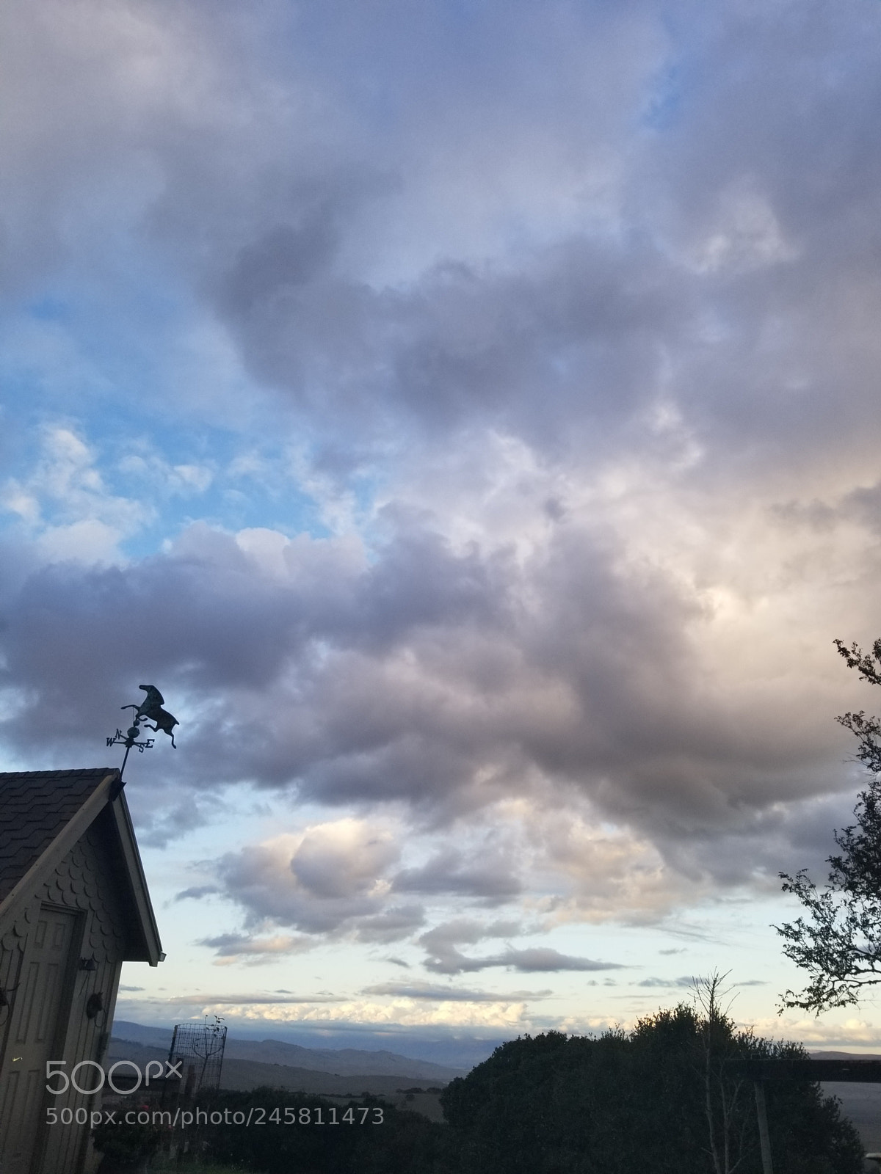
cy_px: 587
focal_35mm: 26
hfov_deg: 53.1
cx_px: 440
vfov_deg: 67.3
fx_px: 882
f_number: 1.7
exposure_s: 1/487
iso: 50
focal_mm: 4.25
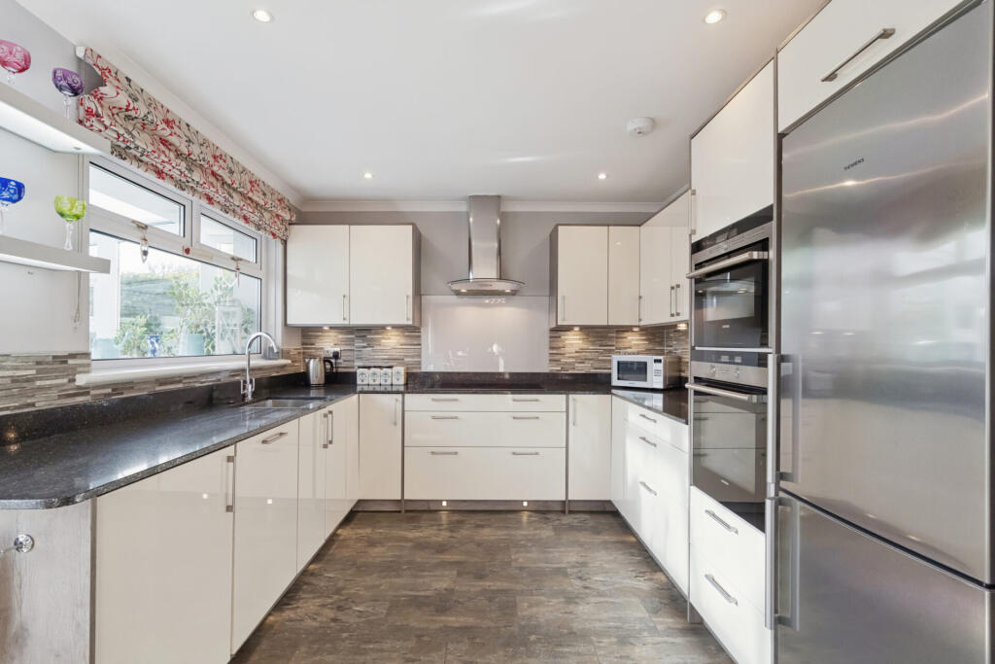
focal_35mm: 16
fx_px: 442
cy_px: 332
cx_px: 498
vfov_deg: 73.8
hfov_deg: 96.7
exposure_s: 1/100
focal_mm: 16
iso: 3200
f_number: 8
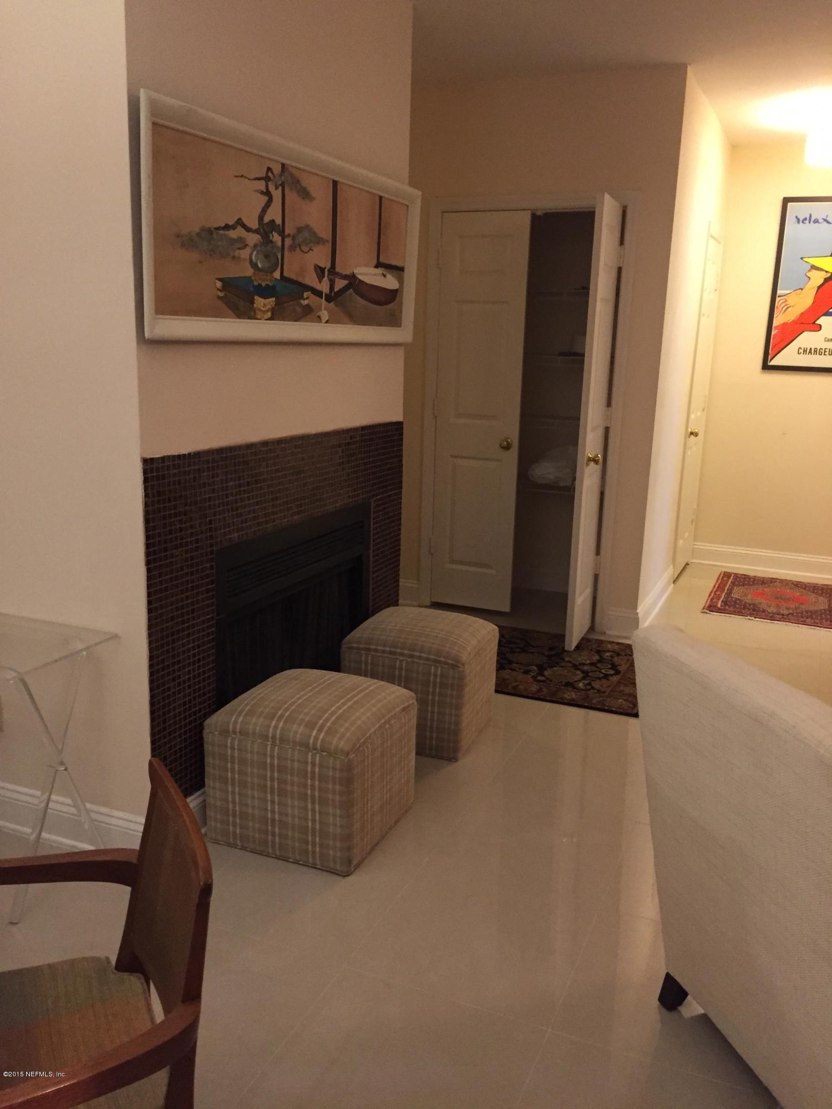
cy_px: 554
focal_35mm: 29
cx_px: 416
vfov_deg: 61.7
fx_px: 929
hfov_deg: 48.2
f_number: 2.2
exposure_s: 1/30
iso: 250
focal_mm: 4.15
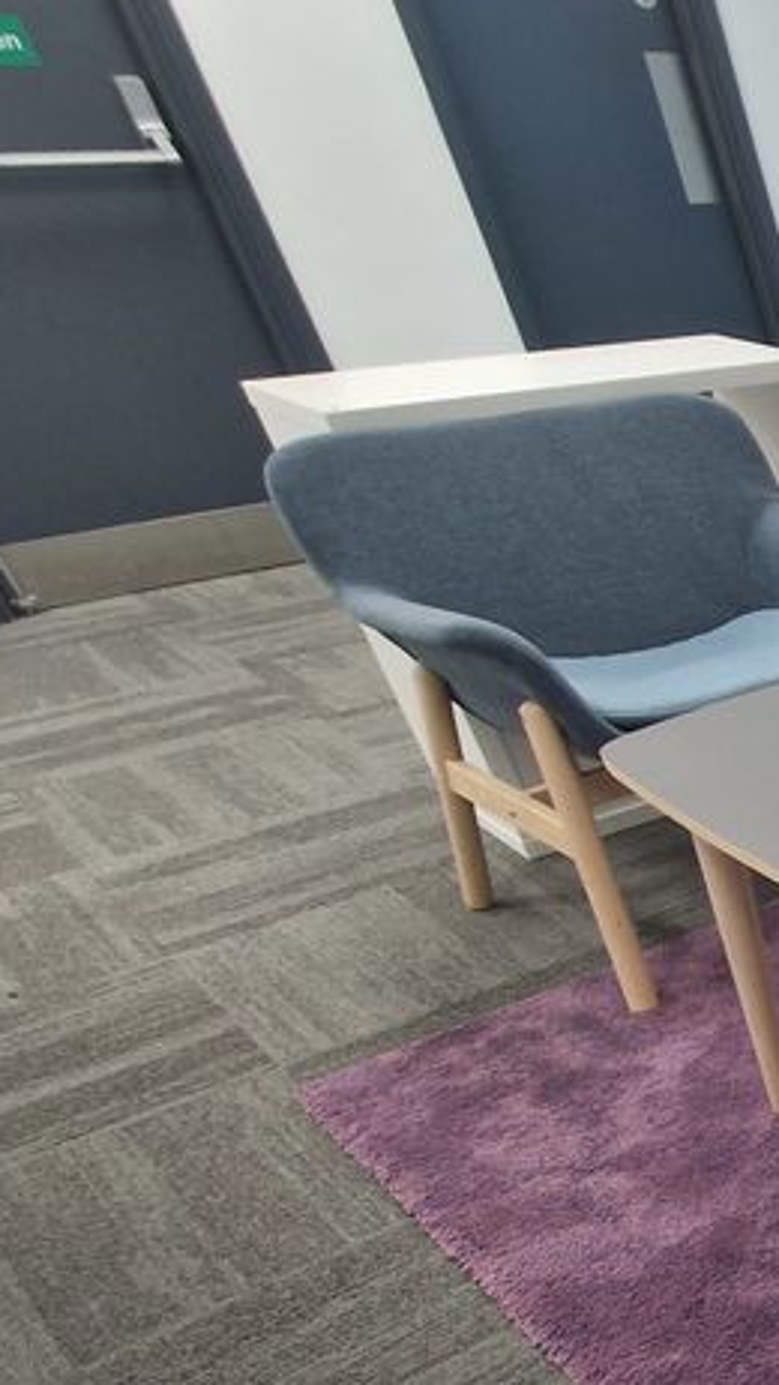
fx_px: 1248
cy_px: 1009
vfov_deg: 55.7
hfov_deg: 18.9
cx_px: 1585
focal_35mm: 34
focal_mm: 2.2
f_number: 2.2
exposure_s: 1/50
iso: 160
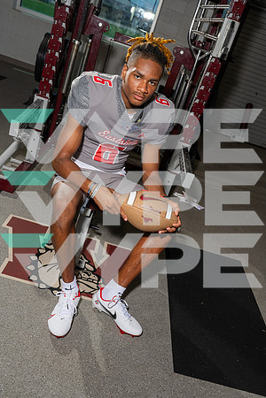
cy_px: 199
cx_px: 133
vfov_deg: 55.8
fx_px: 377
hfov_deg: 38.9
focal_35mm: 34
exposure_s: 1/250
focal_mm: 34
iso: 320
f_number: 8
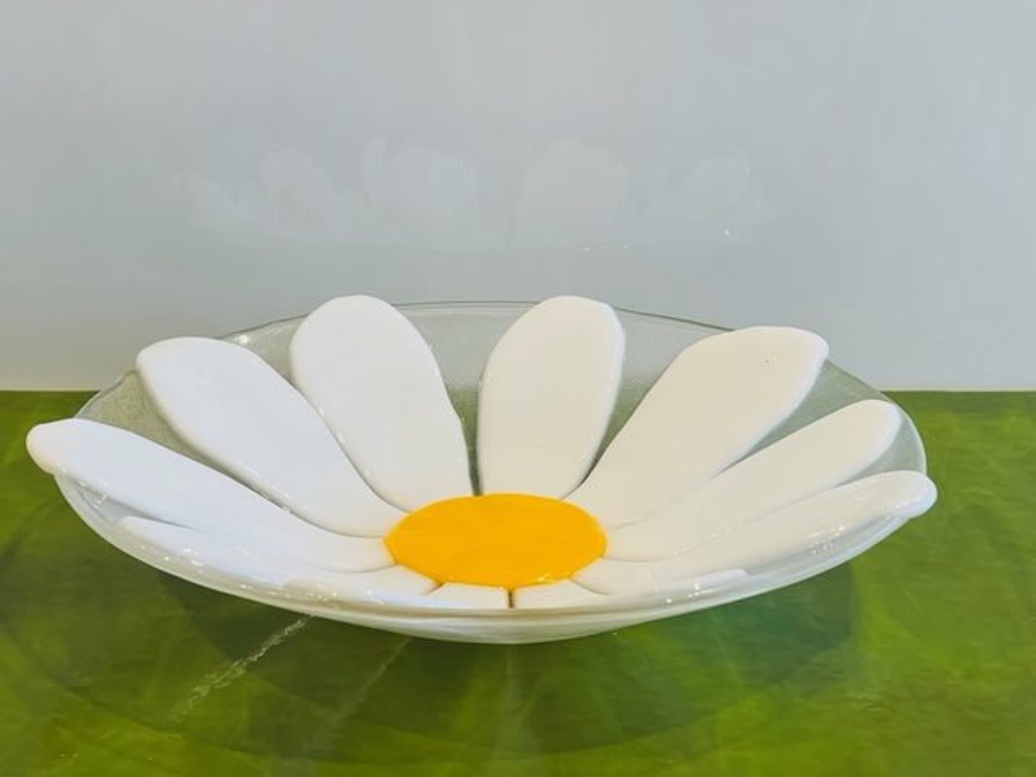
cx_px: 518
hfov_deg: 25.3
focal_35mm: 77
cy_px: 388
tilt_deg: -20.0
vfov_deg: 19.1
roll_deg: -1.1
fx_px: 2304
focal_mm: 9
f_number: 2.8
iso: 125
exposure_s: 1/122
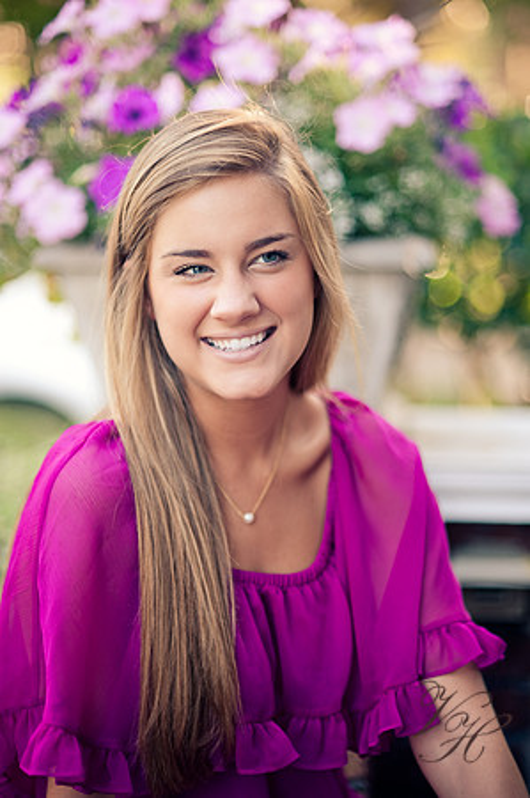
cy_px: 399
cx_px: 265
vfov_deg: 23.9
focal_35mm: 85
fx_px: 1881
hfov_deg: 16.0
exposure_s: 1/320
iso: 250
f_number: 1.8
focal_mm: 85
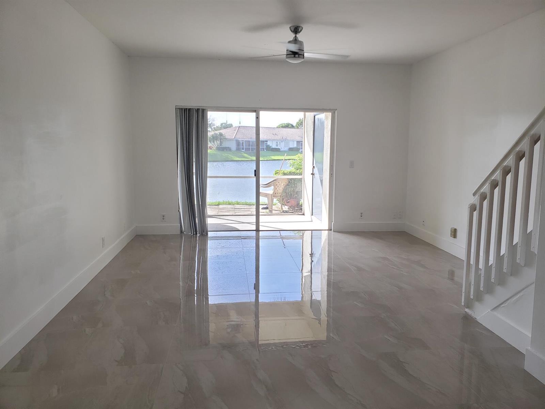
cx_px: 272
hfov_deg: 67.3
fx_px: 409
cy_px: 204
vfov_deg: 53.1
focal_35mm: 26
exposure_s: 1/120
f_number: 2.4
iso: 80
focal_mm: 4.3
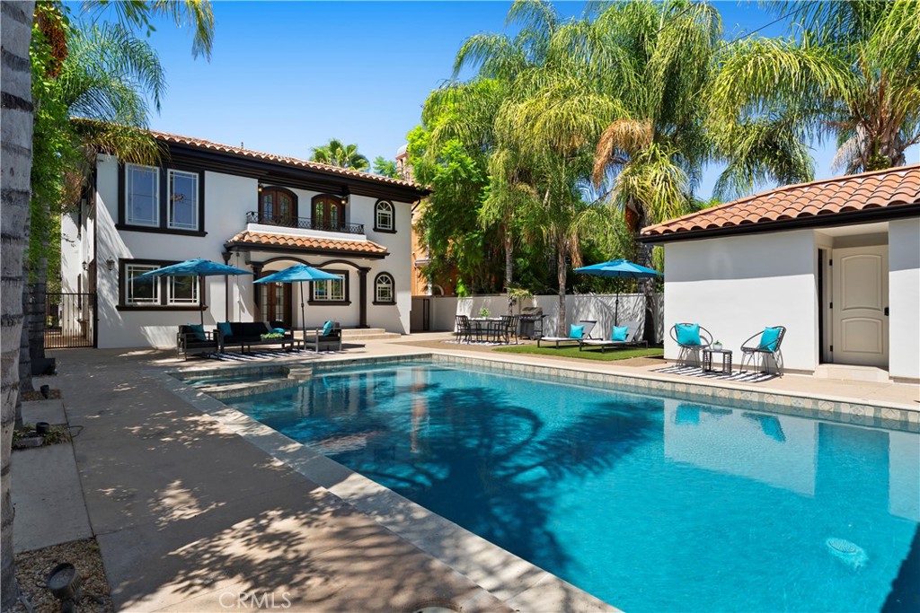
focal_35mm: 20
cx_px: 460
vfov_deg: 61.9
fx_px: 511
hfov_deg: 84.0
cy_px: 306
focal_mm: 20
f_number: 8
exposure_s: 1/15
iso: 80
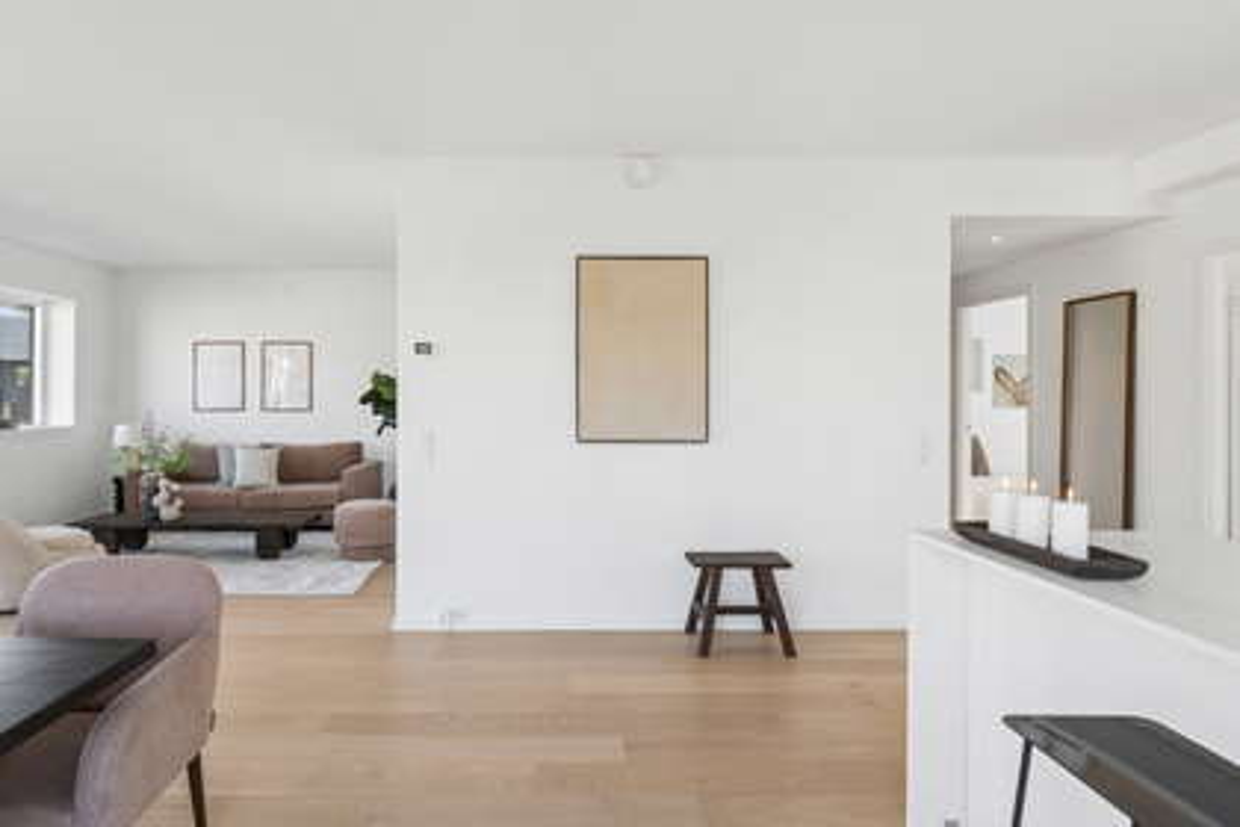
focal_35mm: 20
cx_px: 620
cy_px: 414
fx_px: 672
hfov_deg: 85.4
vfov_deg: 63.2
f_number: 8
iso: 200
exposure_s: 1/30
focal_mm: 13
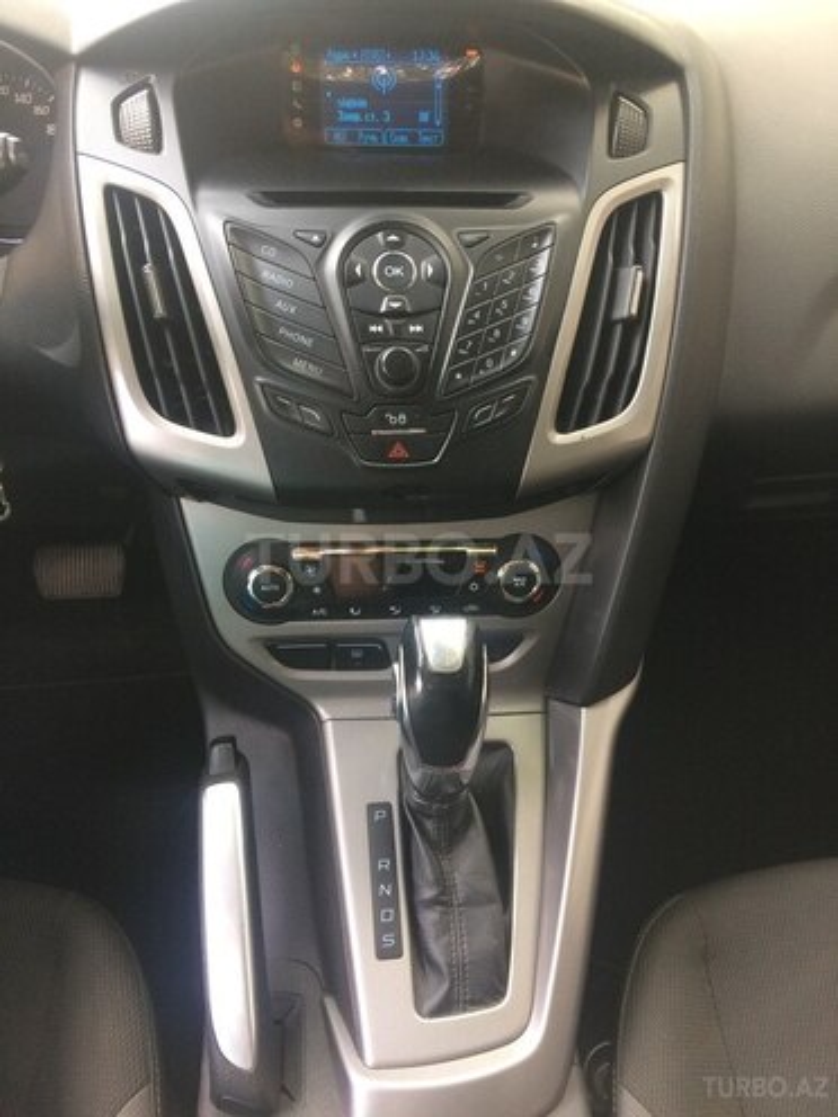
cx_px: 419
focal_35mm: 29
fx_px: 936
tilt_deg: -44.2
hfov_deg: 48.2
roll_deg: +2.3
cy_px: 558
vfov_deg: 61.7
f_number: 2.2
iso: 64
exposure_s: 1/33
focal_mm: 4.15
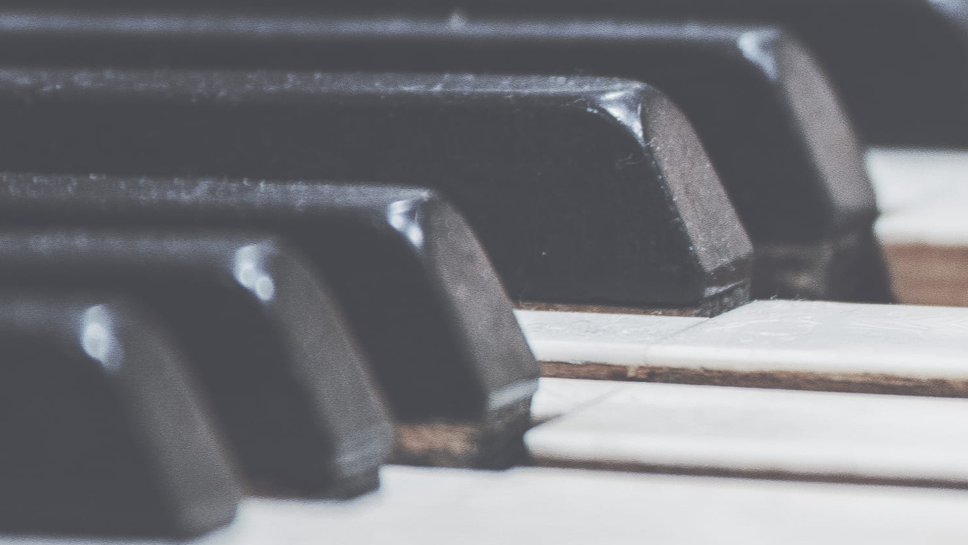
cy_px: 256
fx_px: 19429
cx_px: 1632
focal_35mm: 757
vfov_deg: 1.6
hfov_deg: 2.8
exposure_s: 1/25
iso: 400
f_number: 2.8
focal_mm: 100
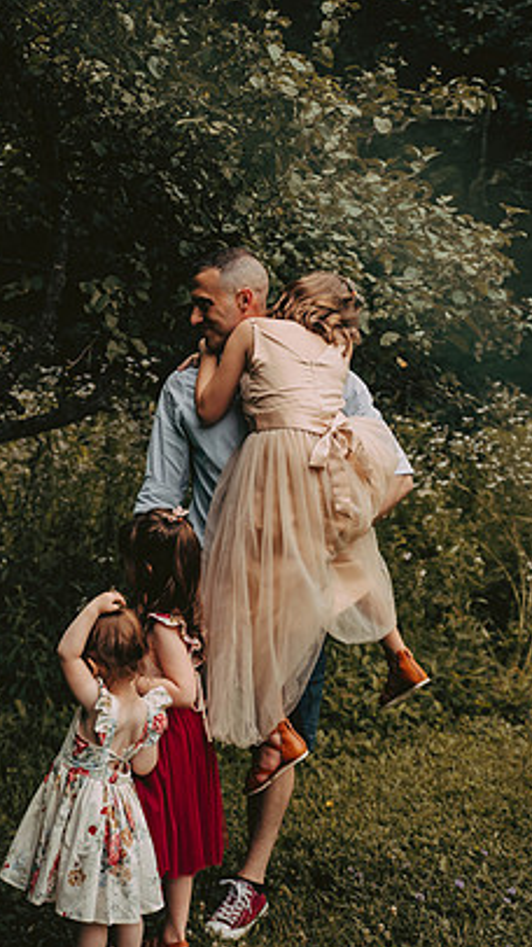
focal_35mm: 65
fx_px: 1632
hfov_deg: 18.5
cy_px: 497
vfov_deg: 32.4
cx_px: 240
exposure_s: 1/1250
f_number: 2.8
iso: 200
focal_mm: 56
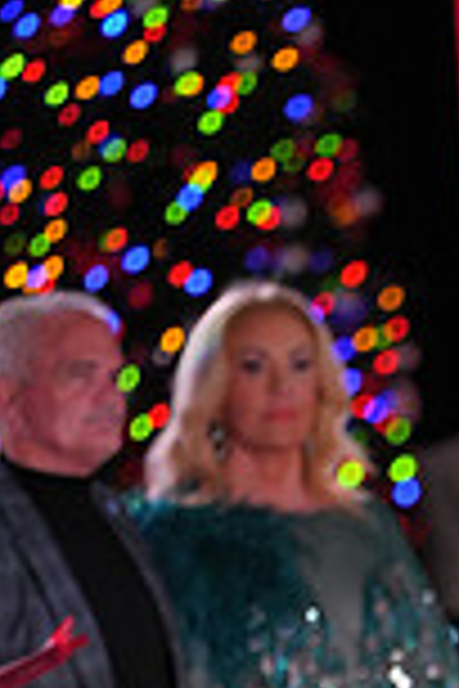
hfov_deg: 2.2
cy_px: 944
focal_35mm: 618
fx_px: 11818
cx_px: 835
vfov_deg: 3.3
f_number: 2.8
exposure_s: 1/800
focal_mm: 163
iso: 1600
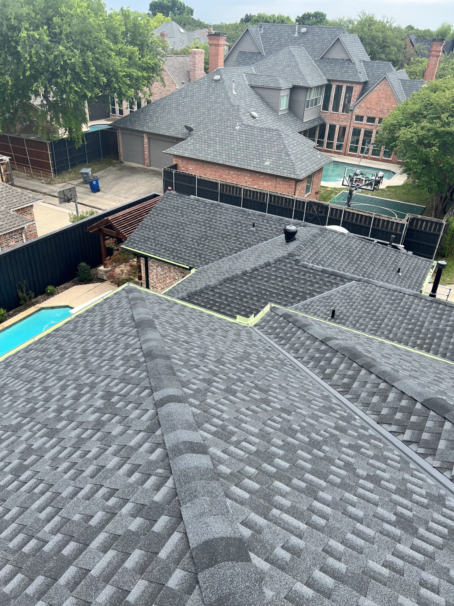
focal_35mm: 26
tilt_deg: -30.7
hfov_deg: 53.1
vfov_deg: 67.3
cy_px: 303
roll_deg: +0.8
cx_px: 227
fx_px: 455
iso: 50
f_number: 1.5
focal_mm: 5.7
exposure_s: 1/1531
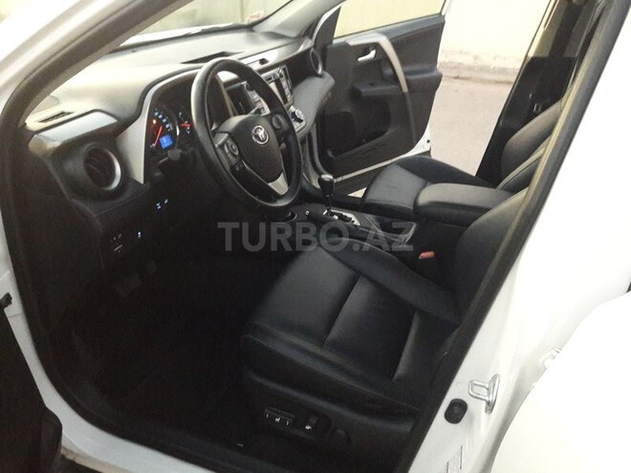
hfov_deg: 63.4
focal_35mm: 28
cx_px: 316
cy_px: 236
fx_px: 510
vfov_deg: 49.7
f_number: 1.9
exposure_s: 1/17
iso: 800
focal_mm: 3.7
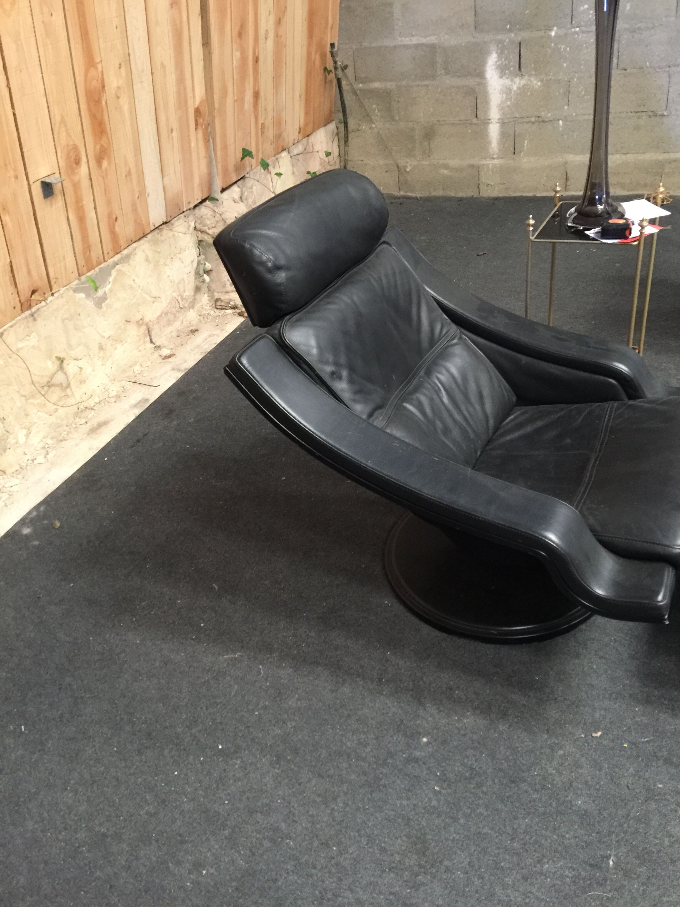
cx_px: 340
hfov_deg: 48.2
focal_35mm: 29
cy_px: 454
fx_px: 760
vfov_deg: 61.7
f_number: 2.2
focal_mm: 4.15
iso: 125
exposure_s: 1/8
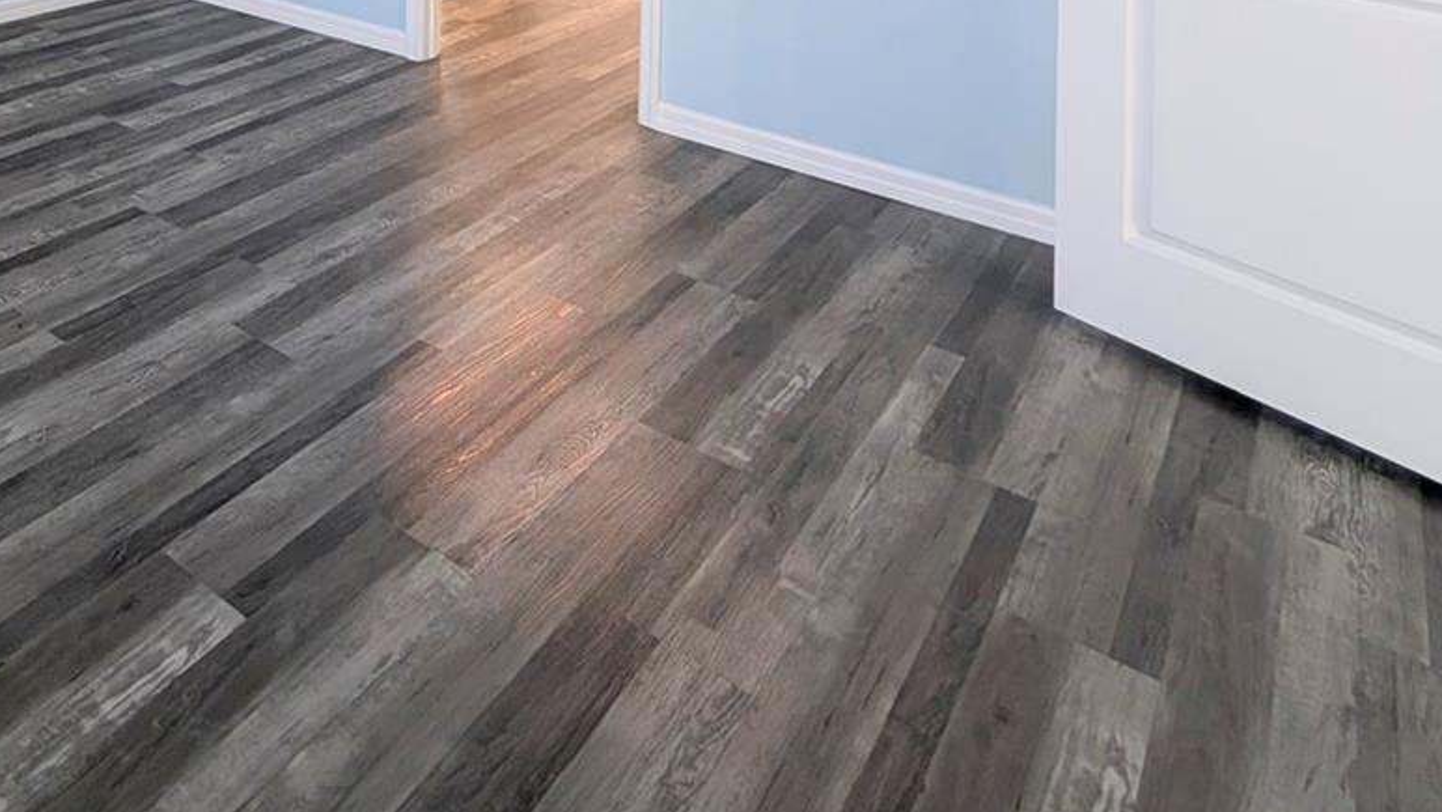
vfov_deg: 31.1
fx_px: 1032
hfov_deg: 56.7
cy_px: -291
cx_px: 63
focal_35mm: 27
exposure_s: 1/120
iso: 79
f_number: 1.7
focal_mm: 2.02
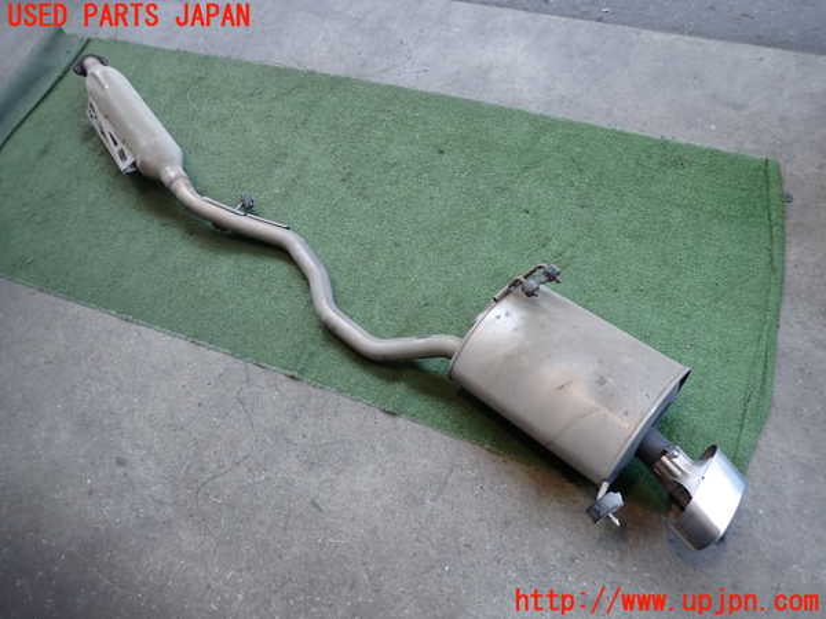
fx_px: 597
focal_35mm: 25
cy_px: 310
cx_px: 413
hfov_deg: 69.4
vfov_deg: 54.9
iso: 200
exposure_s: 1/125
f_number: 2
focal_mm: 4.5
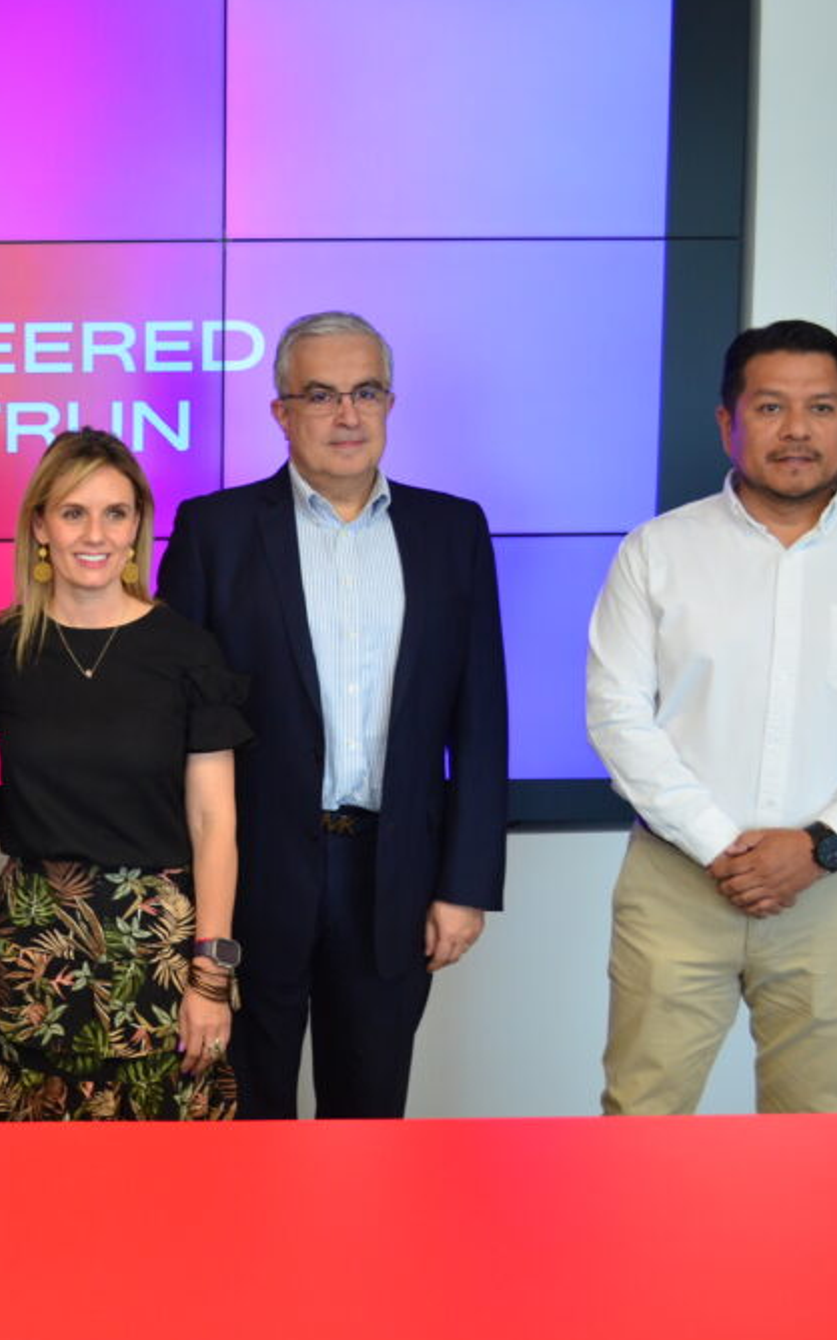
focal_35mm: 56
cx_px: -150
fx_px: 2044
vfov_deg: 36.3
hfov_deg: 21.6
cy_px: 671
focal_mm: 24
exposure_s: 1/80
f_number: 4.5
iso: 500
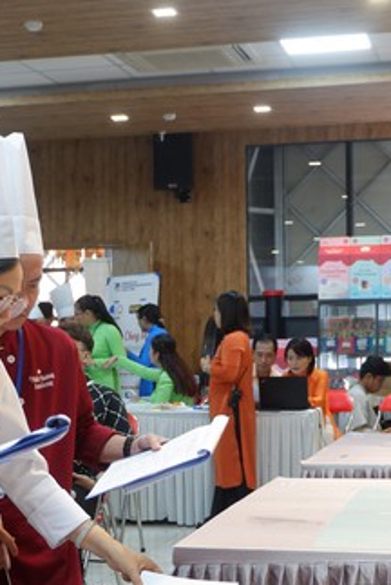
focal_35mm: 79
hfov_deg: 17.3
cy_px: 383
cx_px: 129
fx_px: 1284
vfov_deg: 25.5
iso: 640
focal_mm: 23.2
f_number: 4.2
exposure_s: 1/50
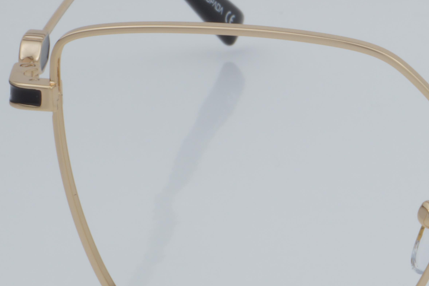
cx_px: 535
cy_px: 189
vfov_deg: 6.5
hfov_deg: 9.6
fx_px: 2505
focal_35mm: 210
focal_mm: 55
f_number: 32
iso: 100
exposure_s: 1/4
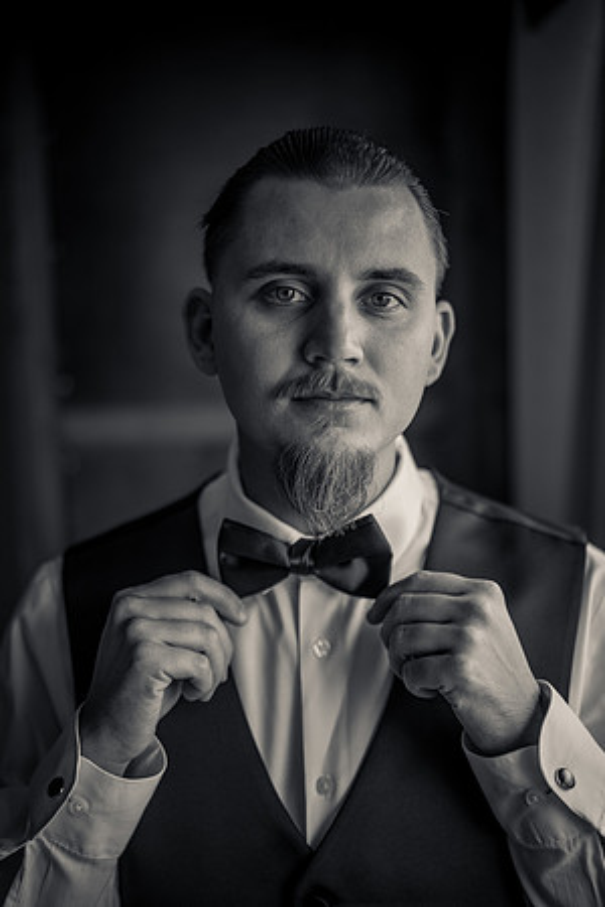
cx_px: 302
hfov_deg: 24.6
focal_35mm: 55
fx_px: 1386
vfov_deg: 36.2
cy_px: 454
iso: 100
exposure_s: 1/500
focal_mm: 55
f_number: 1.8
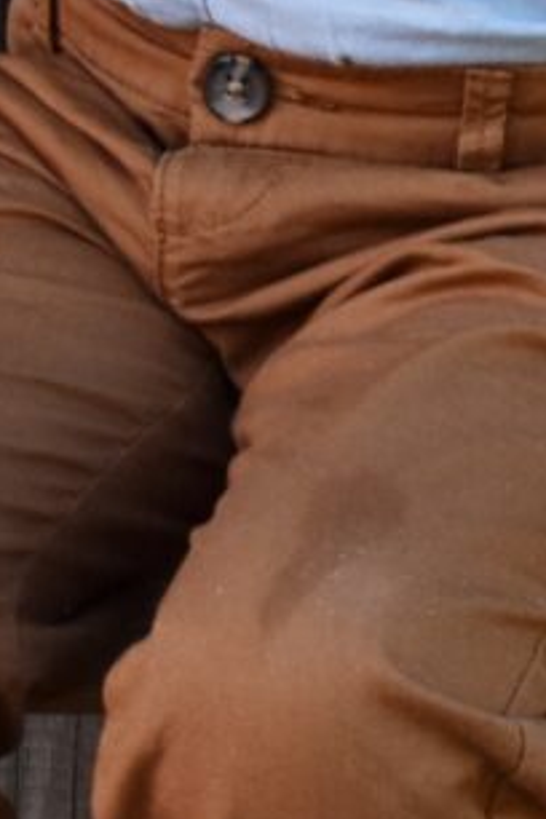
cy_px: -46
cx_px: 534
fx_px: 7302
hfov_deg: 4.3
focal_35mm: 321
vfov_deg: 6.4
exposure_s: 1/160
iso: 200
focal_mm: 32
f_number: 8
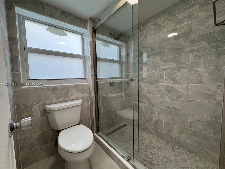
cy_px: 84
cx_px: 112
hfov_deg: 102.1
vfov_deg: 85.7
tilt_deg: -4.2
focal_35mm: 14
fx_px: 91
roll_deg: +1.6
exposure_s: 1/120
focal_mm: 2.22
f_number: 2.2
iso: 125
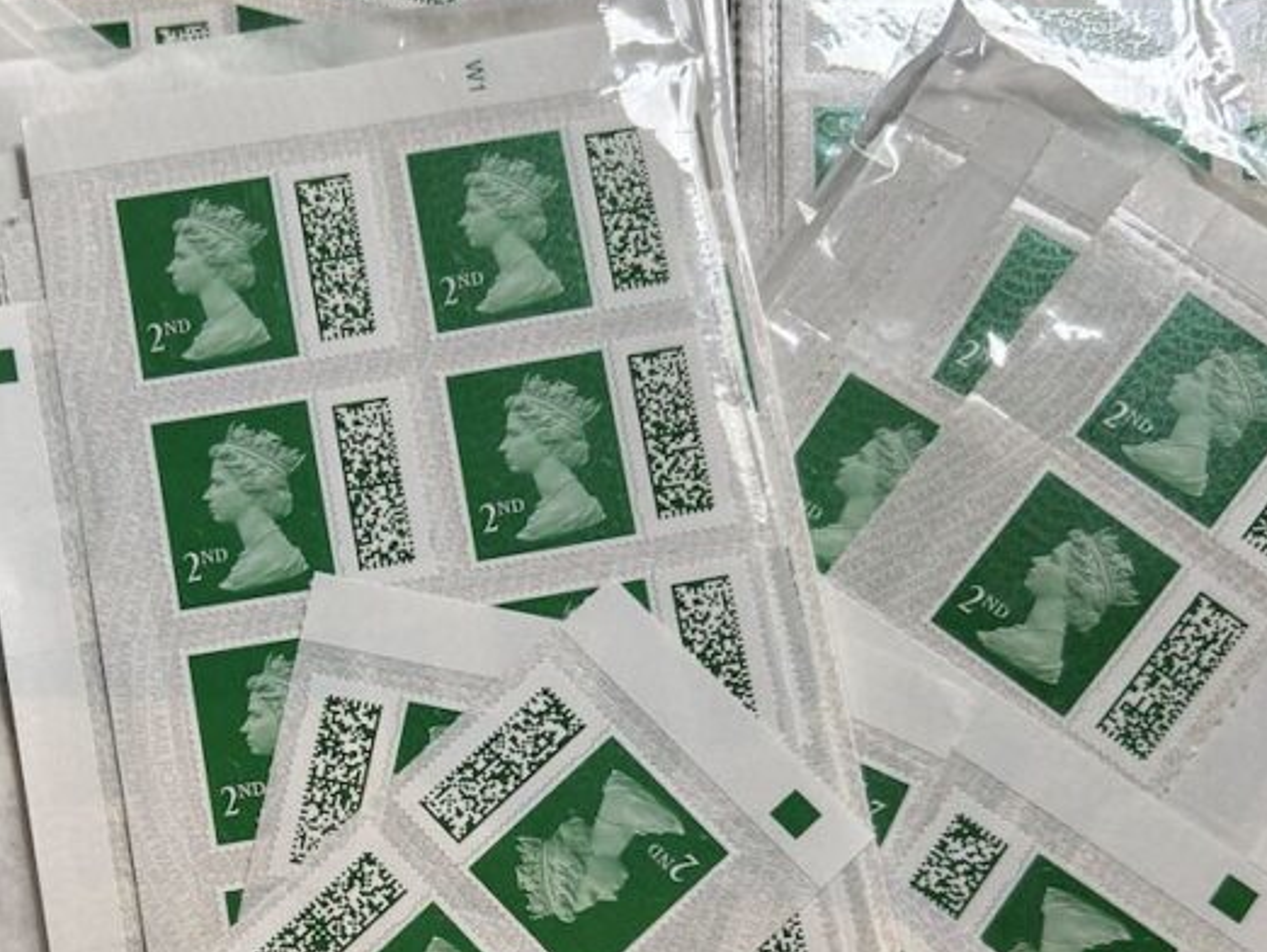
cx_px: 345
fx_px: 1868
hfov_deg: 36.7
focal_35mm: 51
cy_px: 823
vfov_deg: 27.7
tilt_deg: -81.4
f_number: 1.5
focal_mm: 5.7
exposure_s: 1/100
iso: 64
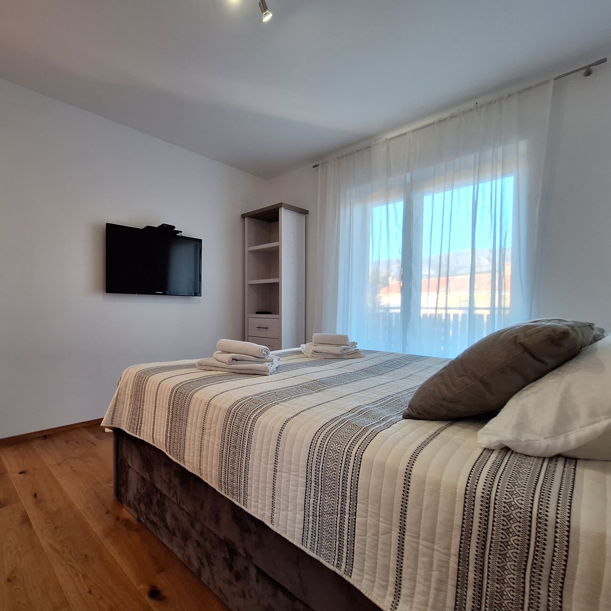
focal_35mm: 16
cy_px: 316
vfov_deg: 87.4
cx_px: 228
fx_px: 320
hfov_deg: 85.7
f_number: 2.2
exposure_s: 1/50
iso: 64
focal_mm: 1.74
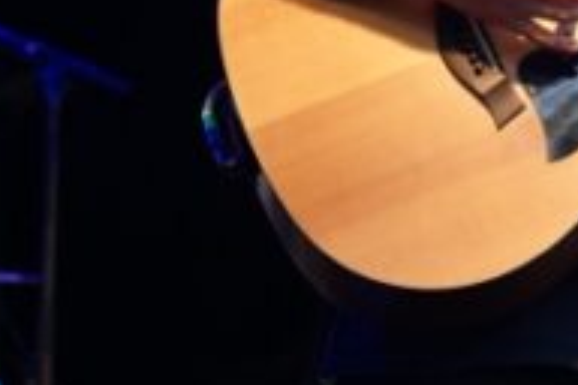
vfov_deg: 6.0
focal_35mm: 226
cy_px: -217
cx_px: 611
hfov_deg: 9.0
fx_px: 3628
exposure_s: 1/500
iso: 800
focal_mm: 69
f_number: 4
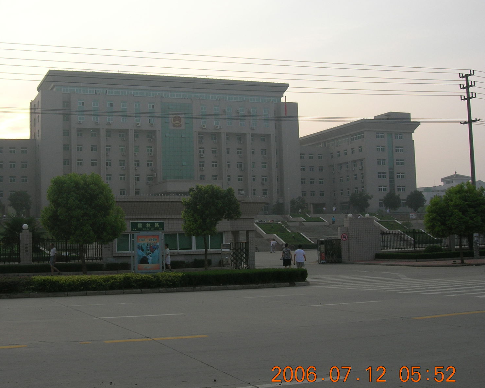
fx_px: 689
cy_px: 188
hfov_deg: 38.5
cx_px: 181
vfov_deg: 31.4
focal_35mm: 48
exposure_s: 1/303
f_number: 4.8
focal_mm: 7.8
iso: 64
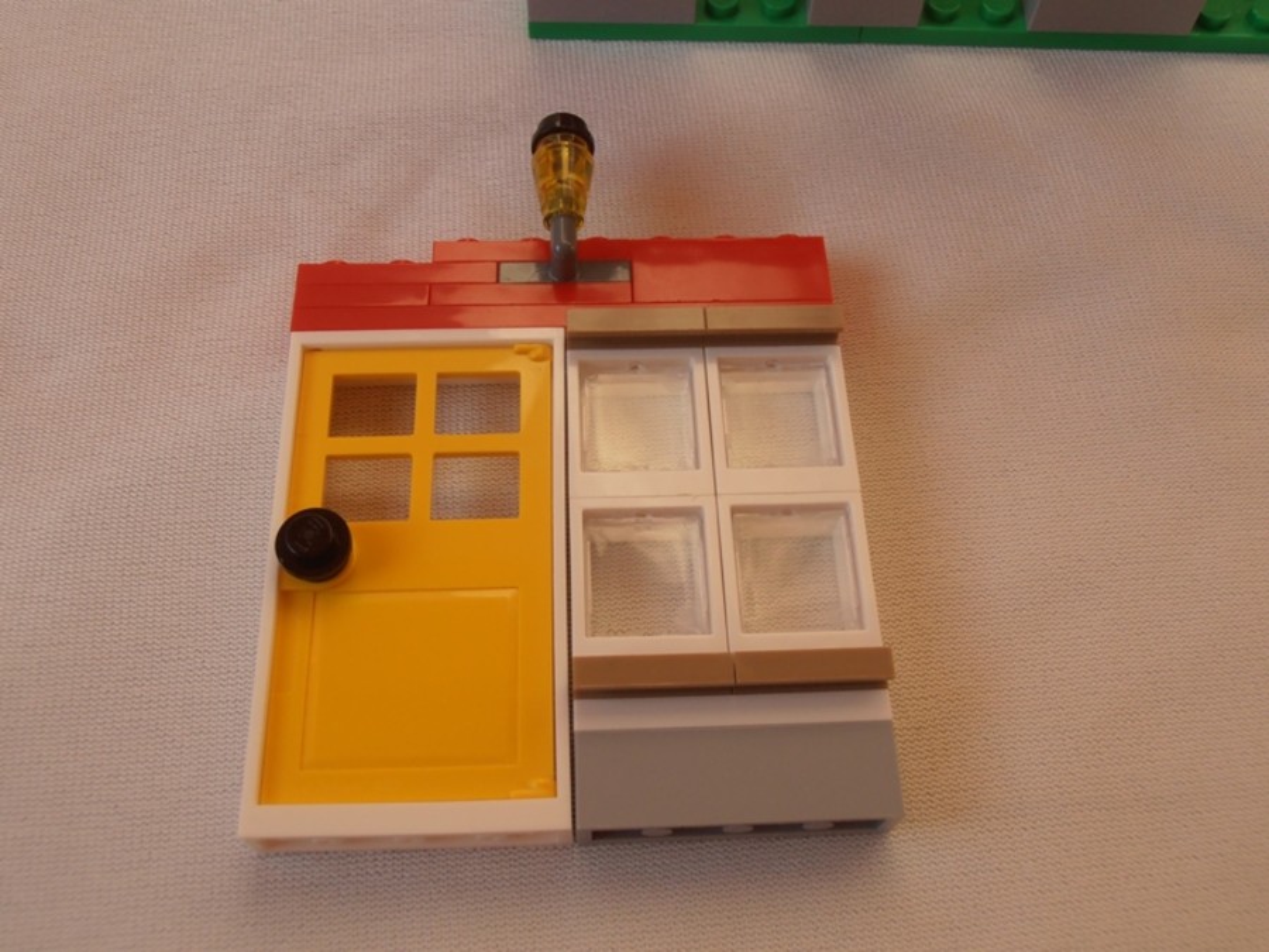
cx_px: 634
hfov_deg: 50.1
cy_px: 476
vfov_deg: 38.7
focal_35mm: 37
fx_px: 1356
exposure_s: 1/60
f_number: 3.9
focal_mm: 6.61
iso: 80
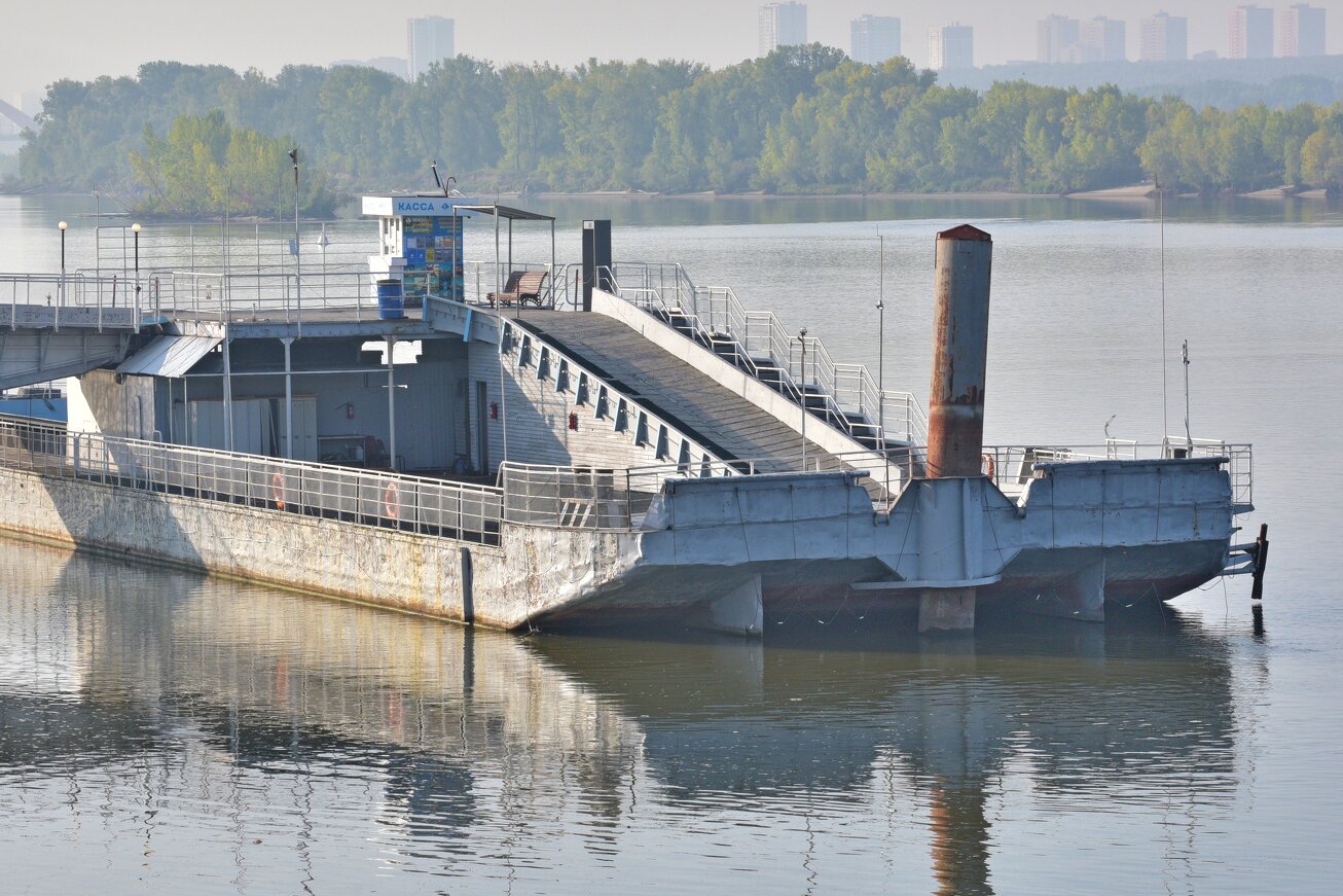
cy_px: 586
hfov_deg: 12.8
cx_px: 642
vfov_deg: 8.6
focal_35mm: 160
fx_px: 5969
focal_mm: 102
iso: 500
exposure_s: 1/250
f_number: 16
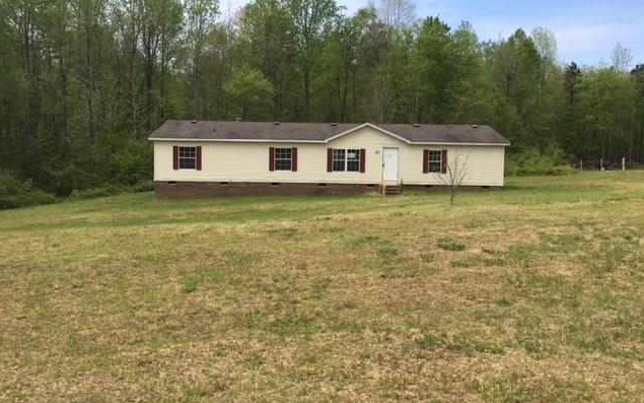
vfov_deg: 40.6
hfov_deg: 61.2
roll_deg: -2.3
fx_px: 544
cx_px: 323
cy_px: 187
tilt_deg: -1.8
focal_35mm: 31
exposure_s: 1/1672
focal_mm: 4.15
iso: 25
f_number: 2.2
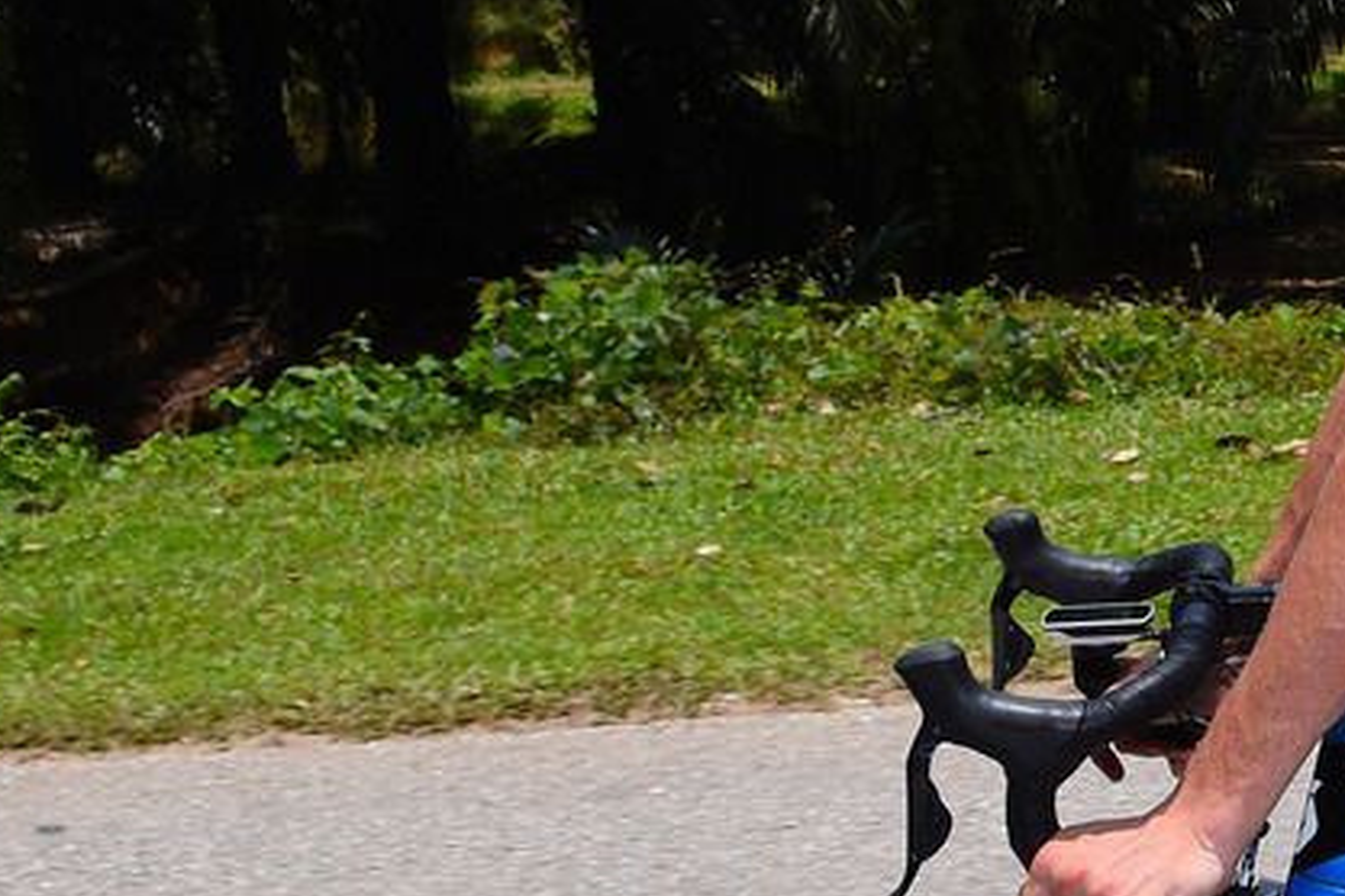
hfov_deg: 26.0
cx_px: 1629
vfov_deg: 19.6
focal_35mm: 69
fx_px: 2578
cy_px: 637
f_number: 9
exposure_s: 1/1000
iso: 500
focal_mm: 24
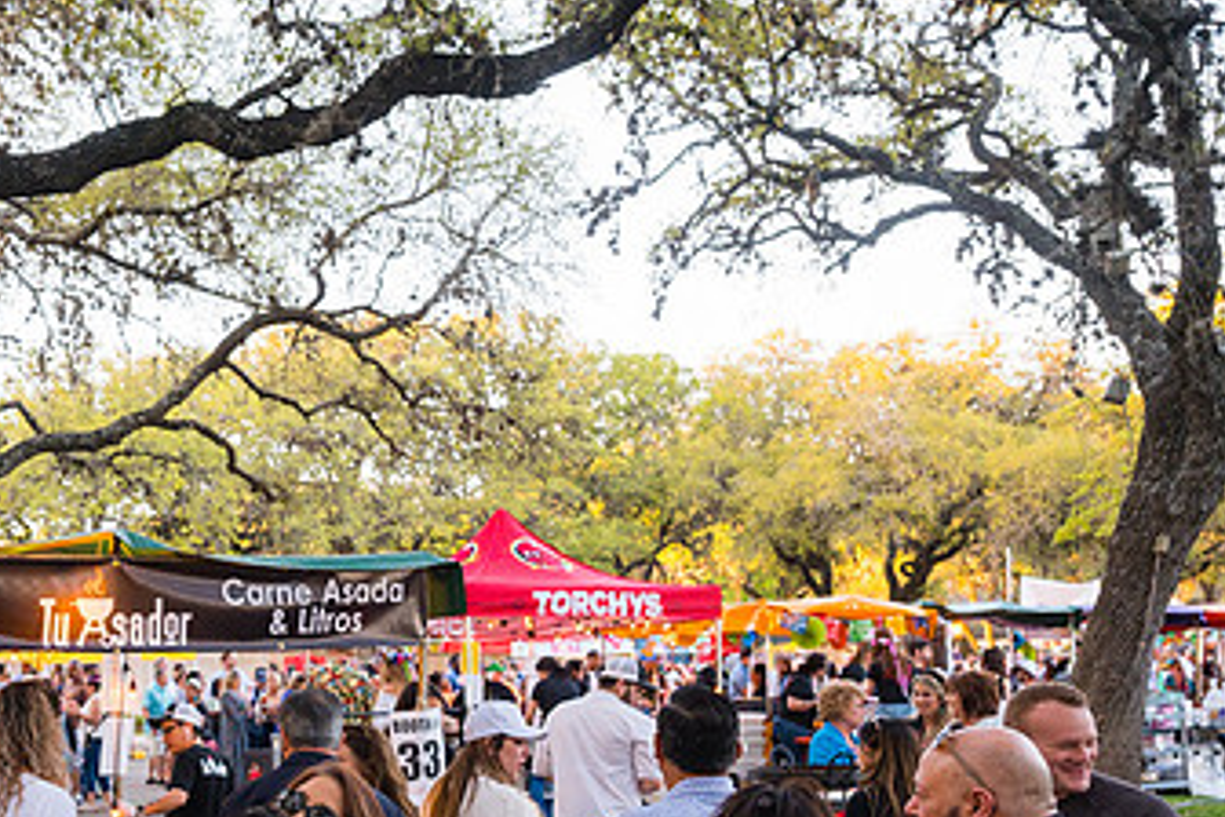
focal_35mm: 45
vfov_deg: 29.2
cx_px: 143
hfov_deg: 40.6
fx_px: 1531
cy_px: 661
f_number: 4
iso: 1600
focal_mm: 24
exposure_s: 1/400
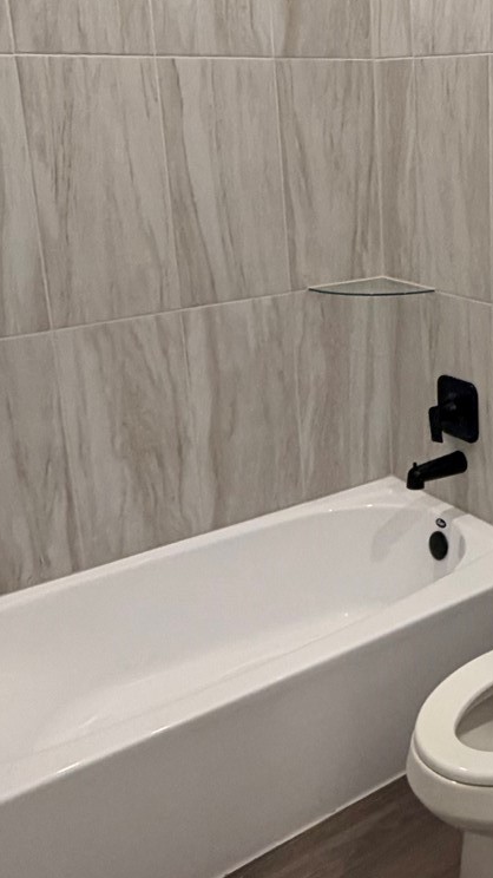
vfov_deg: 48.1
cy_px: 350
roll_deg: -0.2
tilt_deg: -13.0
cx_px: 510
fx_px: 977
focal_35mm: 42
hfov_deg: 26.6
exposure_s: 1/120
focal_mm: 2.22
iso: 320
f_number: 2.2
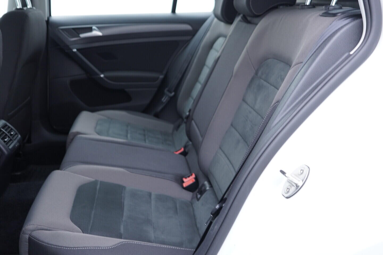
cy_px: 128
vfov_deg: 36.9
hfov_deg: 53.1
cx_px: 192
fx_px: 383
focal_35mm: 36
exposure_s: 1/40
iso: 250
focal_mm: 24
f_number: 2.8
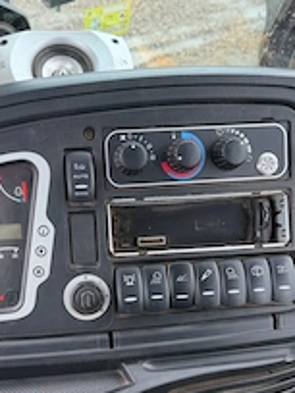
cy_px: 266
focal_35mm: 47
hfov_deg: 30.8
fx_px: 534
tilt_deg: -47.8
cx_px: 127
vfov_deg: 39.9
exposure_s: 1/121
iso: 200
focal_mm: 6.76
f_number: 1.78
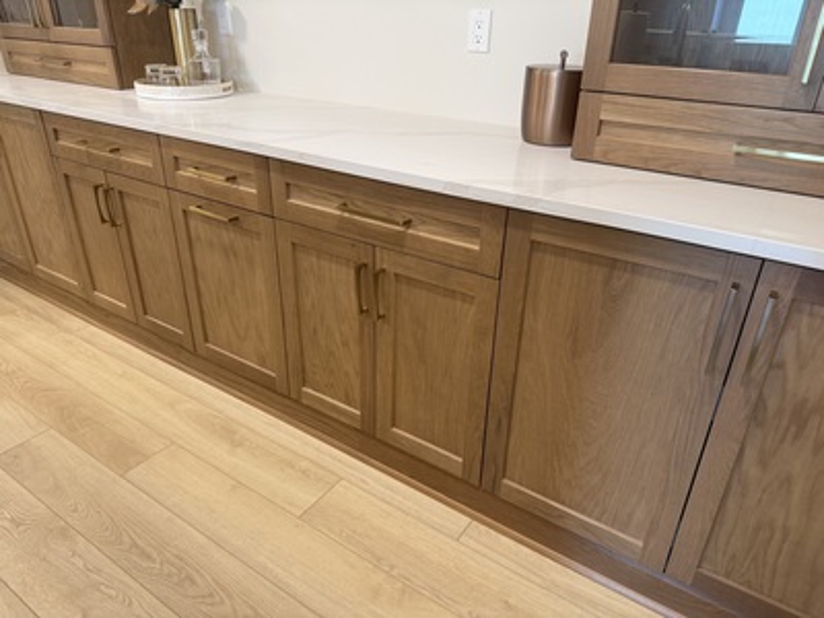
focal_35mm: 24
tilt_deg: -26.4
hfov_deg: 71.6
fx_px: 571
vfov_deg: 56.8
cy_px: 309
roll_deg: -0.9
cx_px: 412
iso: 200
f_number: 1.78
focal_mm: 6.76
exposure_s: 1/120
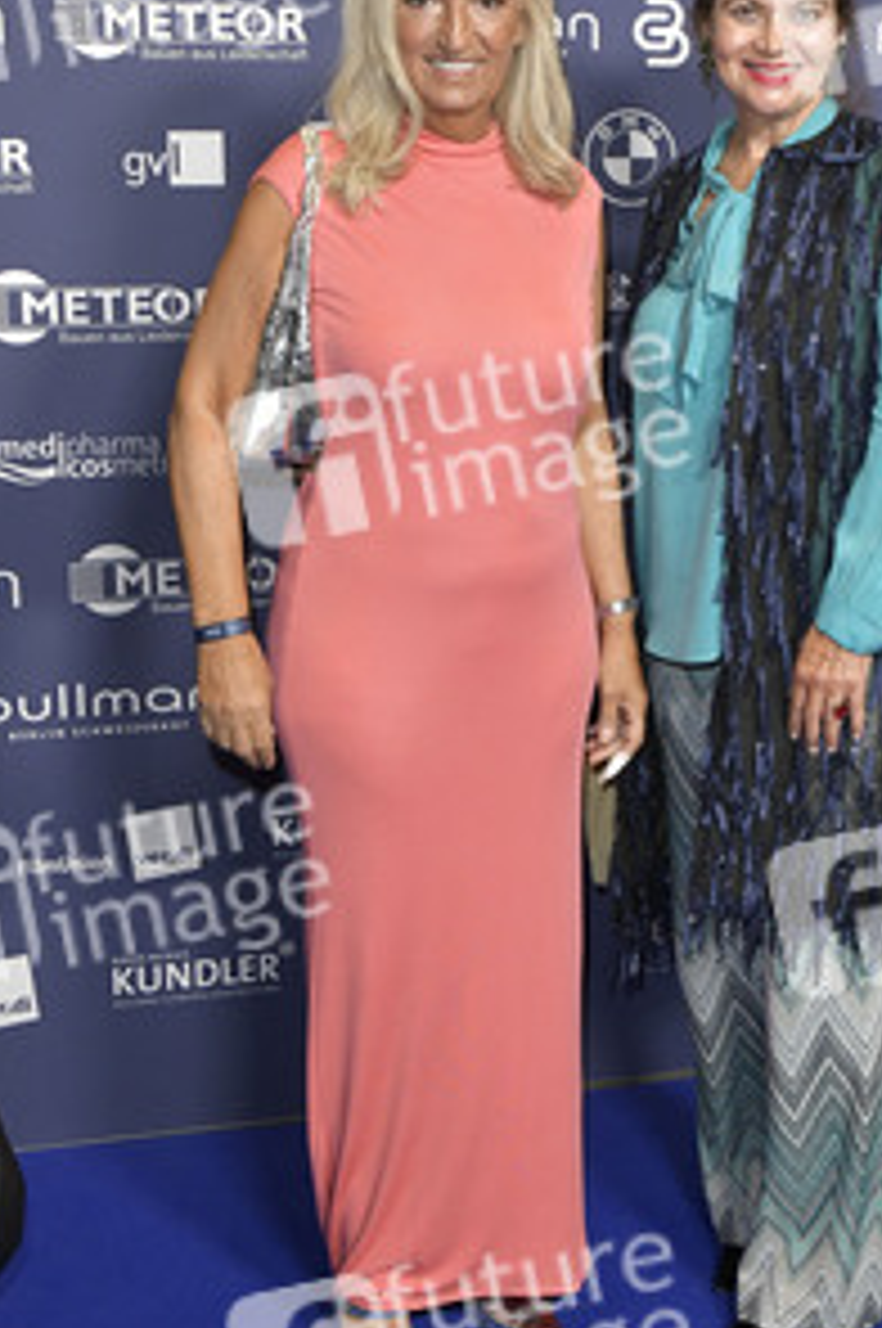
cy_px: 666
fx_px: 1547
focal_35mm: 42
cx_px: 590
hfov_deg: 31.6
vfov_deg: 46.4
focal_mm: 31
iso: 2000
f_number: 6.3
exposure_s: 1/250
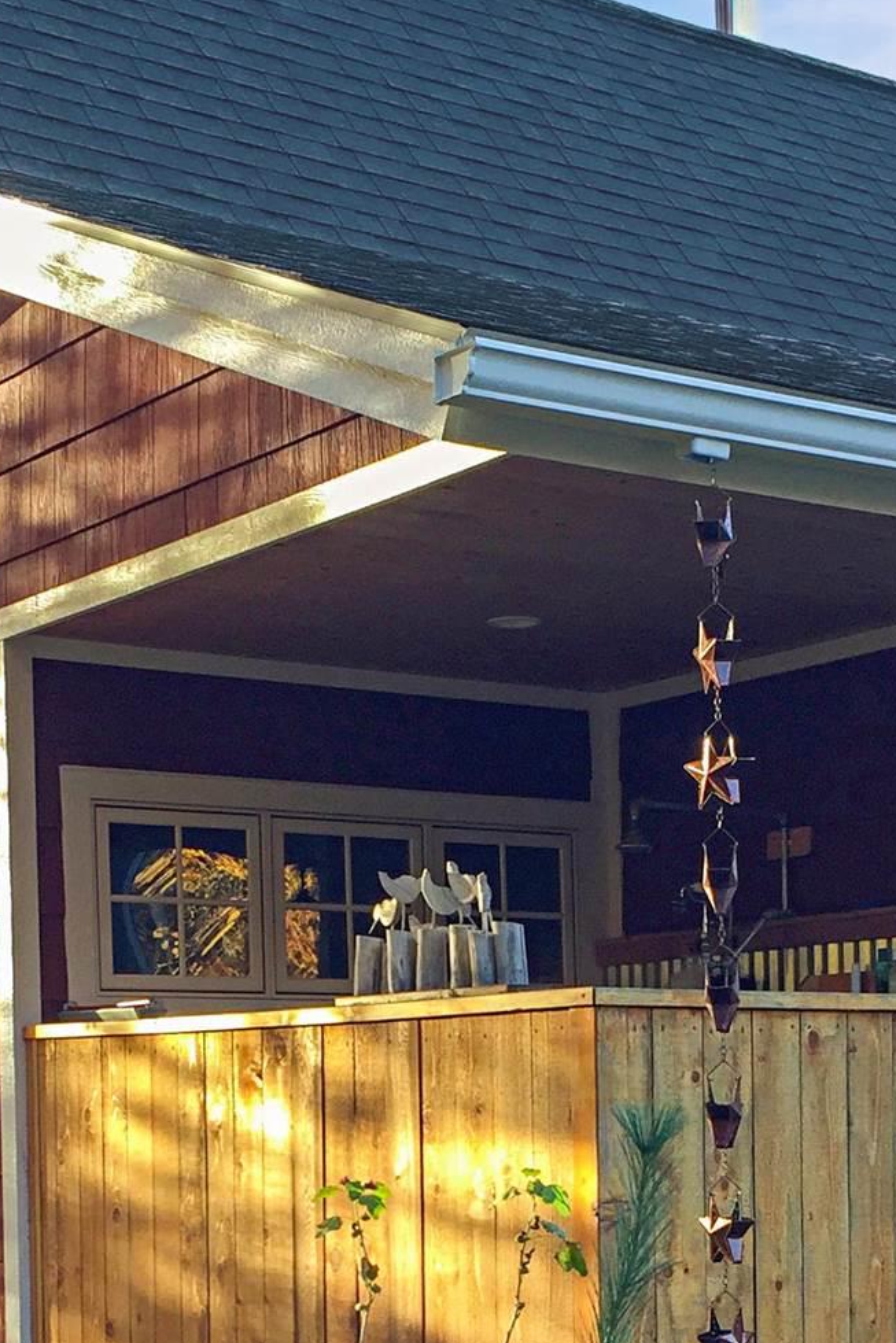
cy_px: 1176
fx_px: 2650
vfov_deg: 27.5
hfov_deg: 19.2
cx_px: 464
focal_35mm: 71
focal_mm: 4.15
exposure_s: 1/120
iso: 32
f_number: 2.2
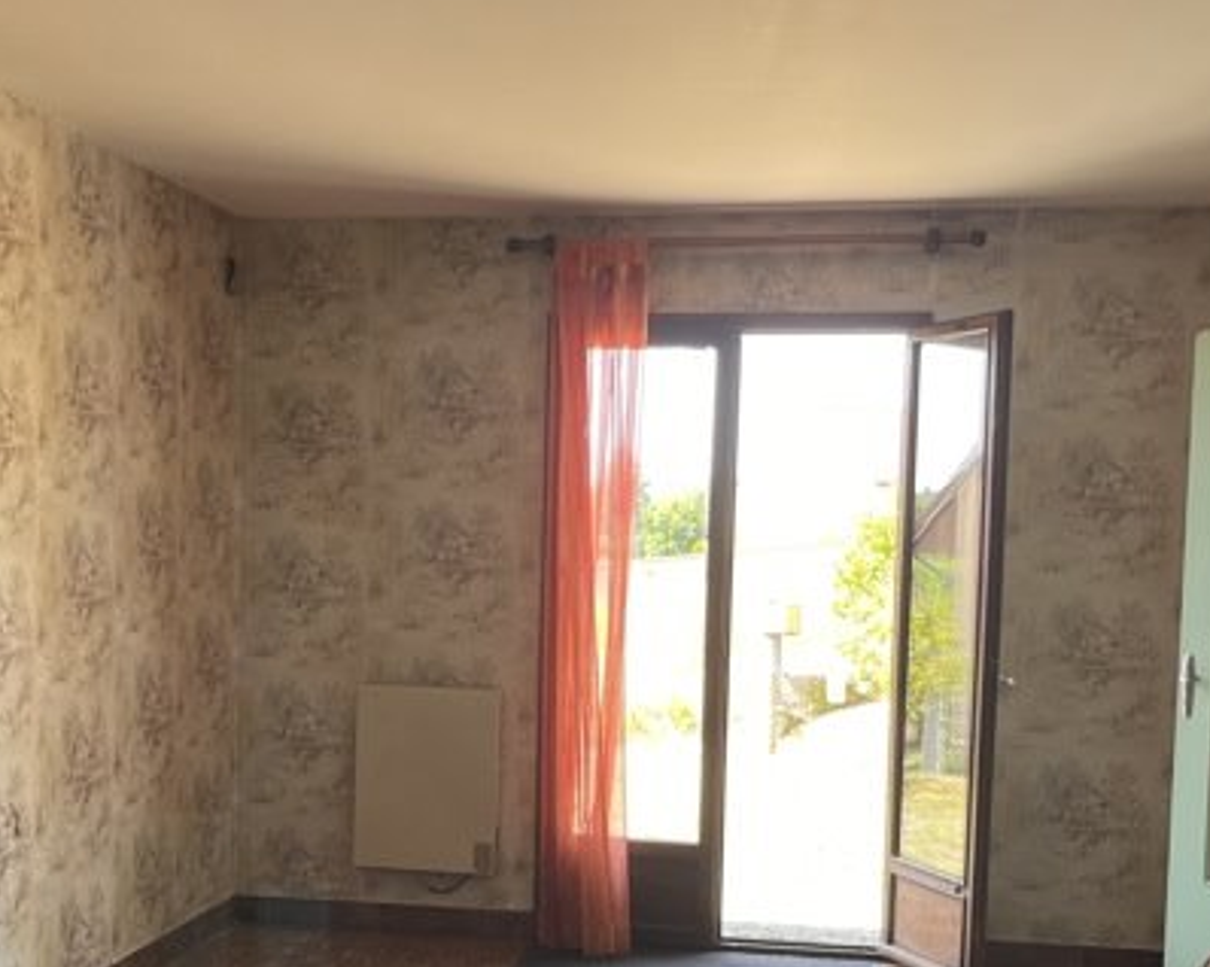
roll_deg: -0.4
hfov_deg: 36.5
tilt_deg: -4.5
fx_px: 1825
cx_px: 477
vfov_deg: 29.3
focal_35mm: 51
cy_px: 693
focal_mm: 5.1
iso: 64
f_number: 1.6
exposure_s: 1/121
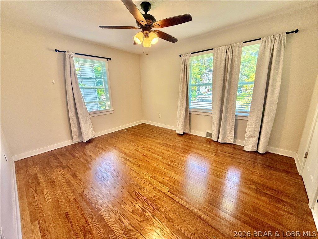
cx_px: 159
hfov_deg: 102.1
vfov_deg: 85.7
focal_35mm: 14
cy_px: 120
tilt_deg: -14.2
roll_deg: +1.4
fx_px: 129
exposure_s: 1/99
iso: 125
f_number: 2.2
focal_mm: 2.22
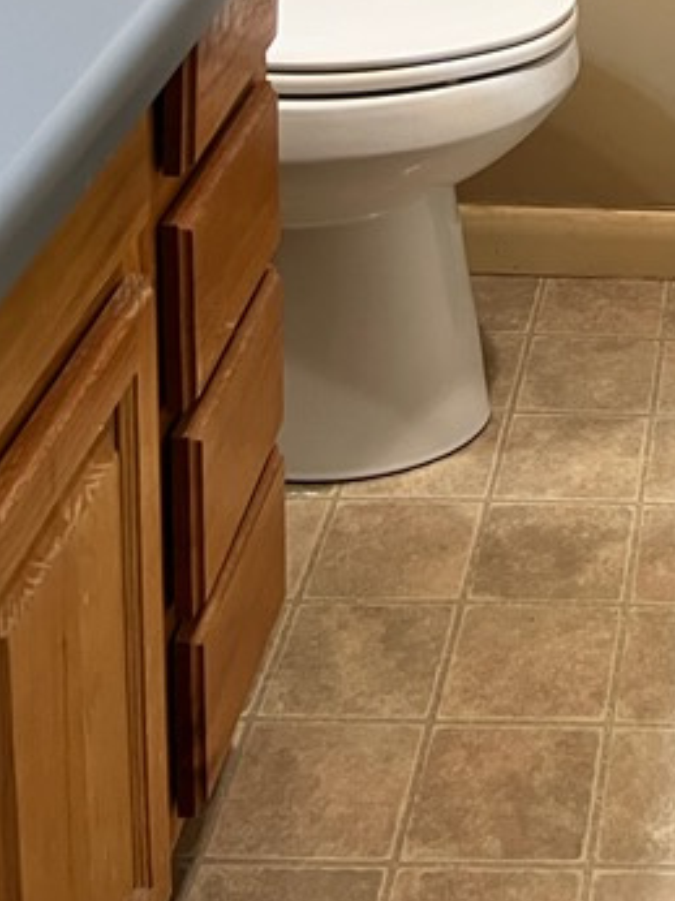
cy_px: -411
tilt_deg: -9.7
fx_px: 2004
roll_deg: -2.7
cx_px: 868
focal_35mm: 77
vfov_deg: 21.6
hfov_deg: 17.9
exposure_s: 1/60
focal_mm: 5.7
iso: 100
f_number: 1.5
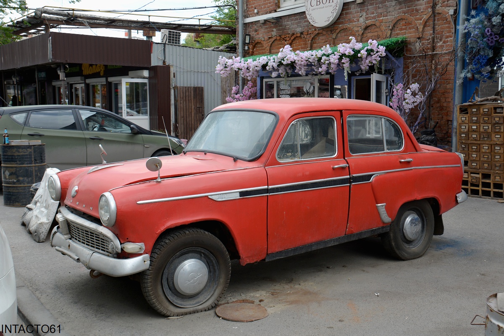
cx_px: 252
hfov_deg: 57.2
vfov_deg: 39.9
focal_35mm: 33
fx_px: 462
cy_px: 168
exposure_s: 1/200
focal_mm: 22
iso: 200
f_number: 7.1
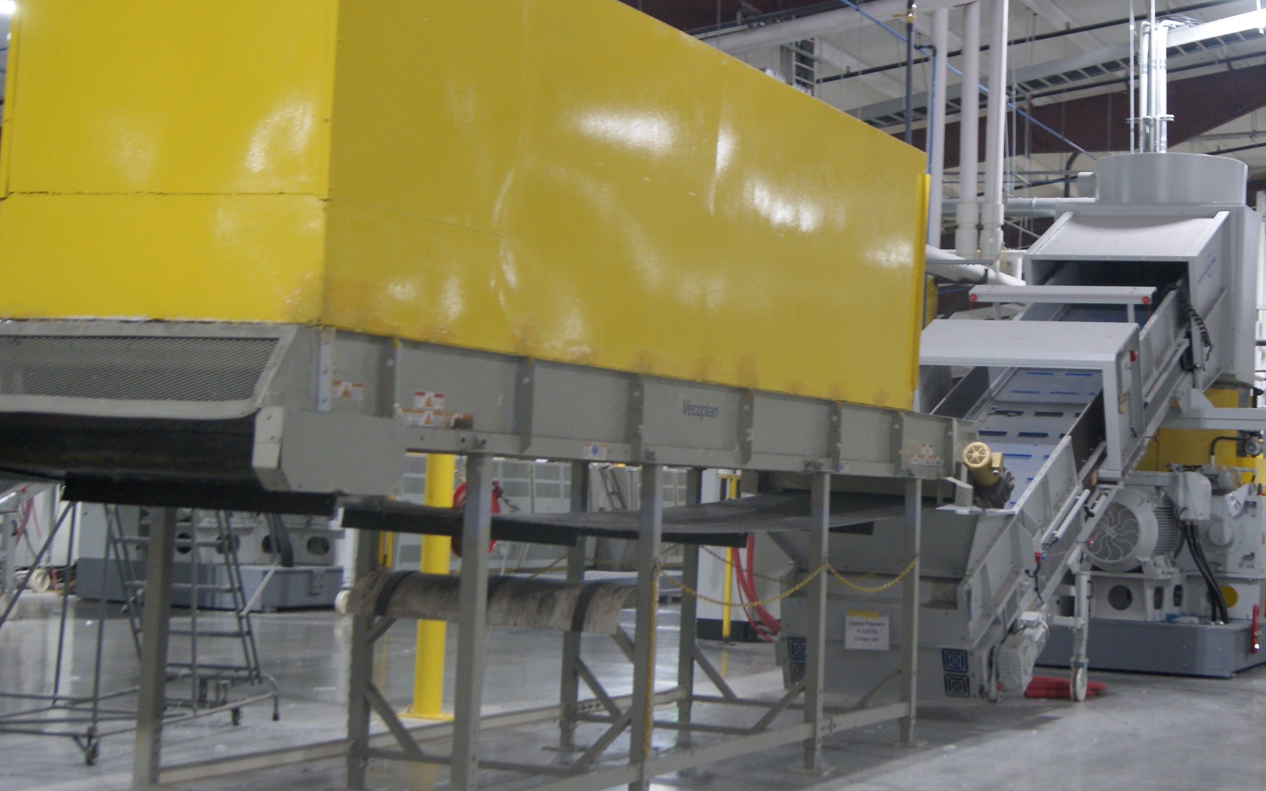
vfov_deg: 20.9
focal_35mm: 62
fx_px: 2139
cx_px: 870
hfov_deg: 32.6
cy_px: 286
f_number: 4.5
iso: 400
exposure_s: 1/13
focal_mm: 28
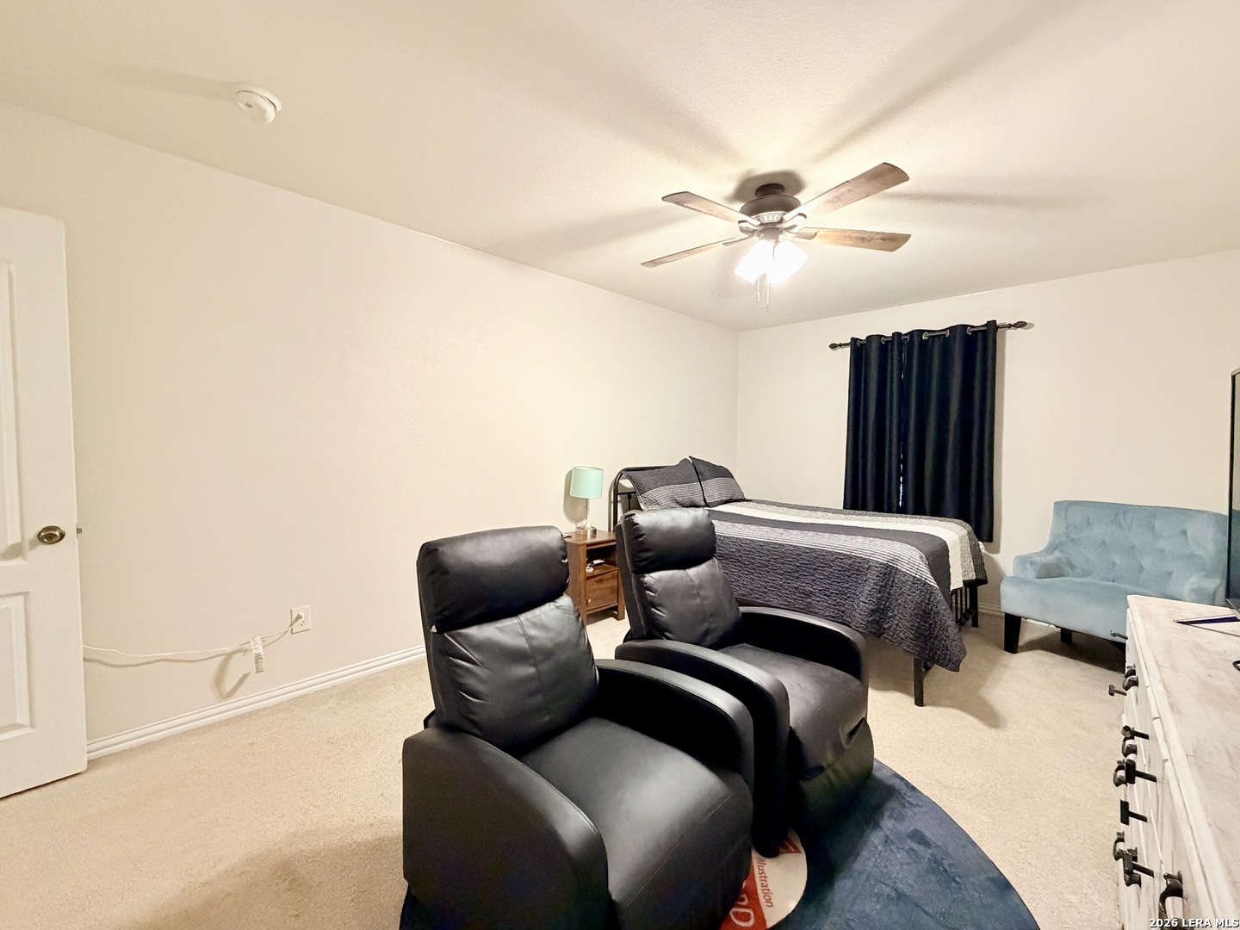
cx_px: 620
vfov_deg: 85.7
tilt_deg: -3.2
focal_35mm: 14
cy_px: 465
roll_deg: -0.4
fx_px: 502
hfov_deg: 102.1
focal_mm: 2.22
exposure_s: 1/60
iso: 640
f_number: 2.2
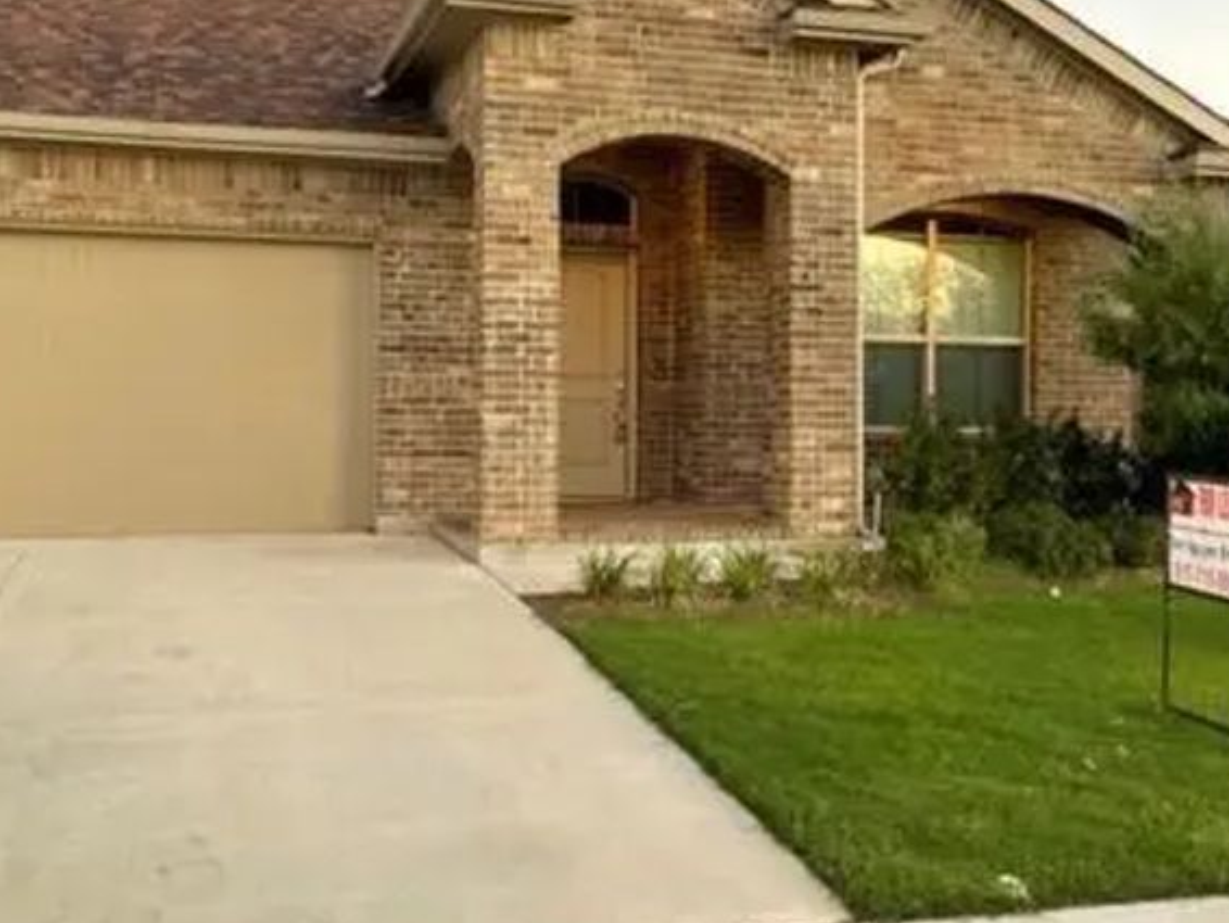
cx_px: 706
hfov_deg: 40.3
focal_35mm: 47
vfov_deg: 30.9
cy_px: 410
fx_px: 1669
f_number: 1.6
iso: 125
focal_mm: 4.2
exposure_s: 1/121
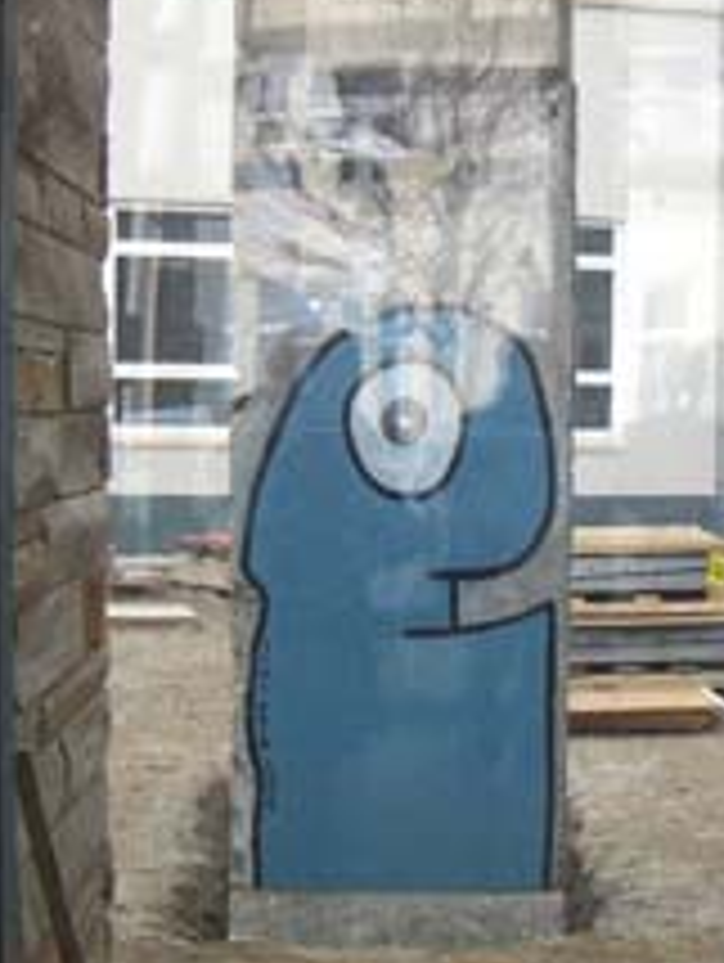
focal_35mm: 71
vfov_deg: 27.4
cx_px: 549
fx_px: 1976
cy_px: 472
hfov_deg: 20.6
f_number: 2.7
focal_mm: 6.2
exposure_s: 1/80
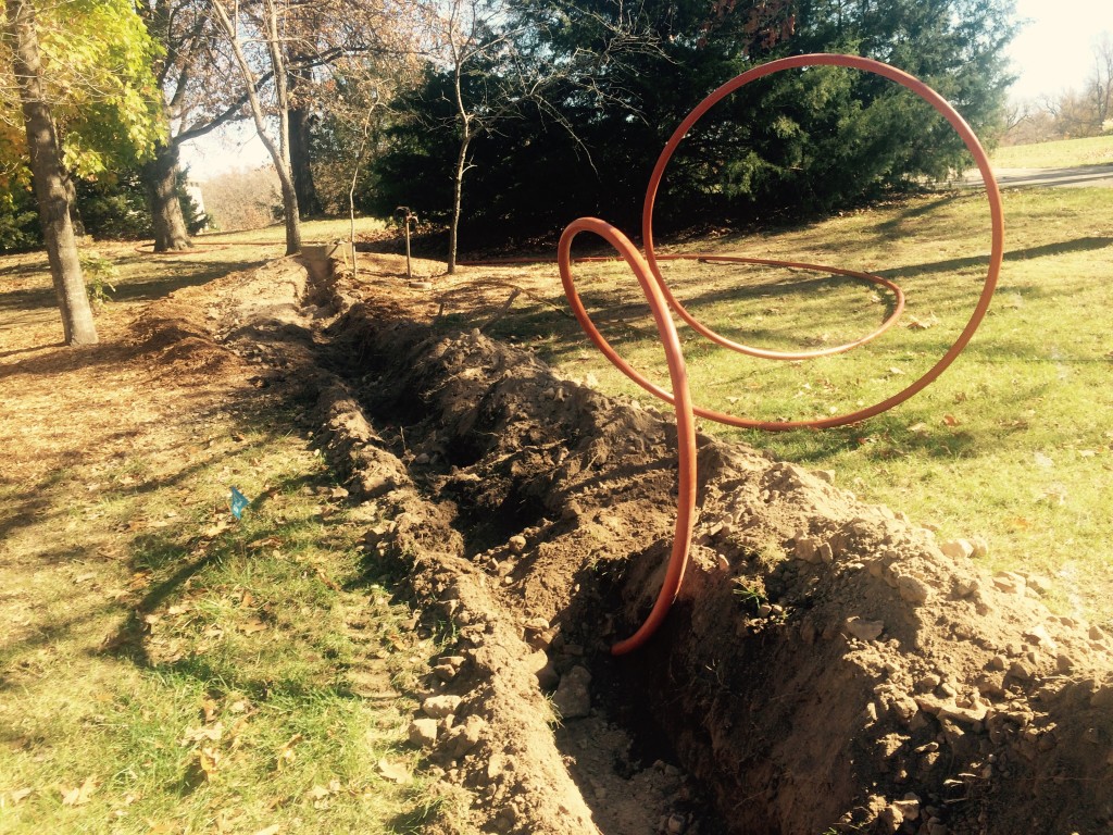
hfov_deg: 61.7
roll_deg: +5.5
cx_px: 556
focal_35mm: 29
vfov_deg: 48.2
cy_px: 418
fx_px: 932
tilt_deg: -12.8
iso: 32
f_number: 2.2
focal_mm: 4.15
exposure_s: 1/441
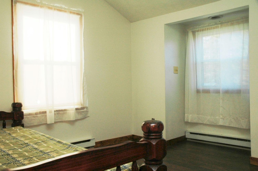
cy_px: 86
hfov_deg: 53.2
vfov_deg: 36.8
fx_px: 258
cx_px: 129
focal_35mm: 36
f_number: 7.1
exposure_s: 1/125
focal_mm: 24
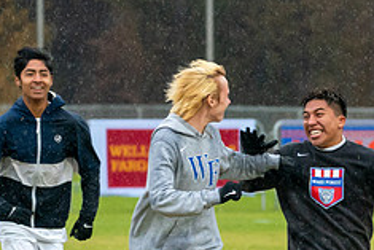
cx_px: 583
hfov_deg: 2.9
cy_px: 225
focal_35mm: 713
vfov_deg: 1.9
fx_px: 7412
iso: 3200
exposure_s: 1/1000
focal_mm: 200
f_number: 5.6
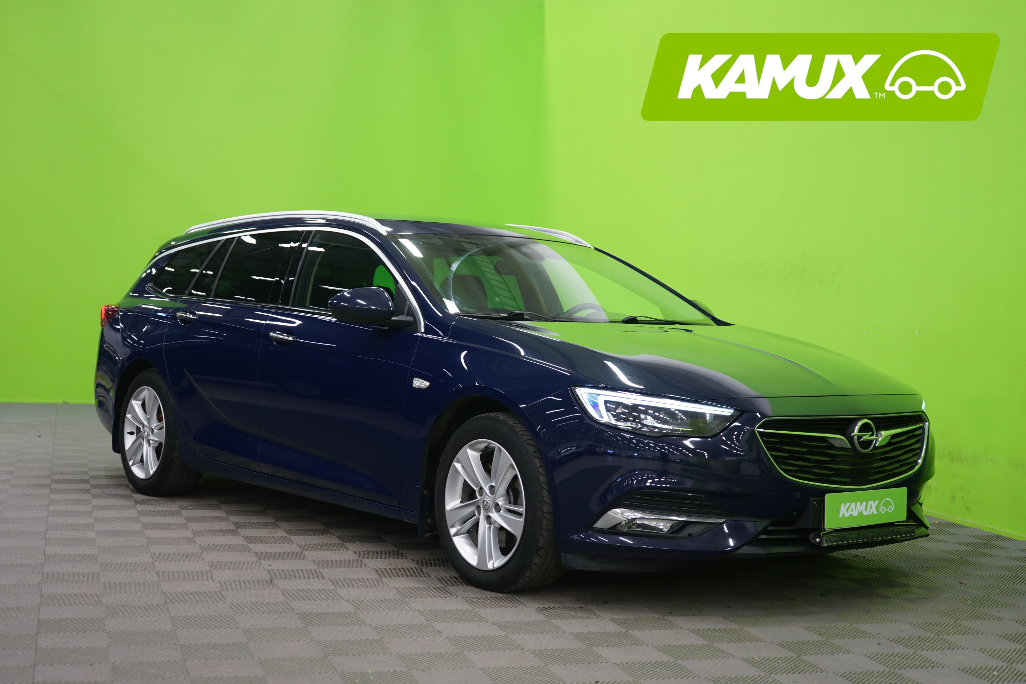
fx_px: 1425
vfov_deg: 27.0
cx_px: 513
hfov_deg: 39.6
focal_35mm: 50
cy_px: 342
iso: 400
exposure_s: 1/6
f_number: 5
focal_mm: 50
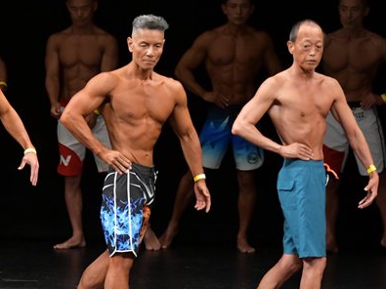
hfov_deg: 4.8
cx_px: 45
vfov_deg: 3.6
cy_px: 182
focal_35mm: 409
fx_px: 4559
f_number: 5.6
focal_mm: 145
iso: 3200
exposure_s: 1/400
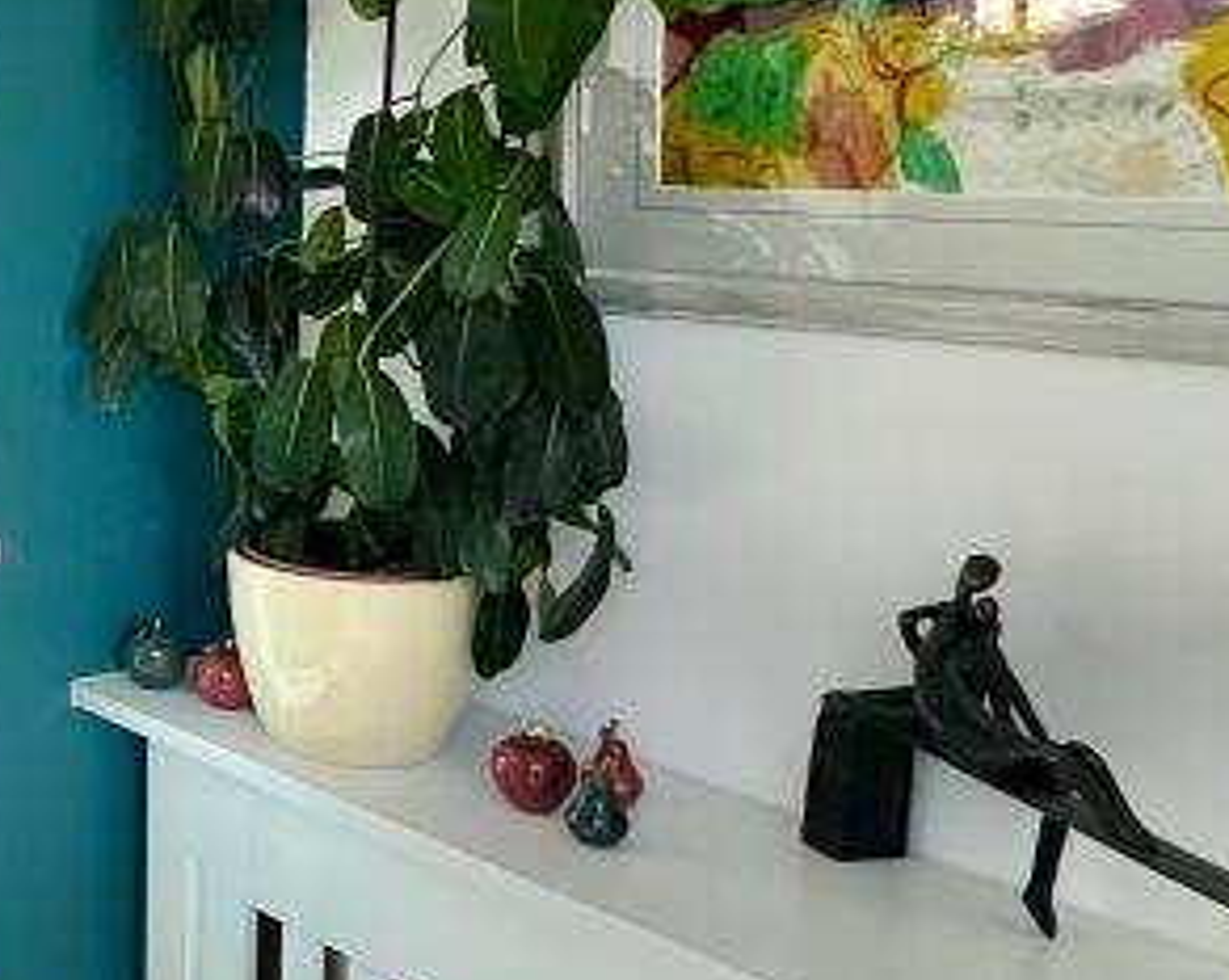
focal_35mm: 48
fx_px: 1744
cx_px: -673
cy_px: 429
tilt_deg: -11.0
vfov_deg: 31.4
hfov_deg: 26.4
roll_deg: -1.8
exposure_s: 1/622
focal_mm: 2.22
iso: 40
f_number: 2.2
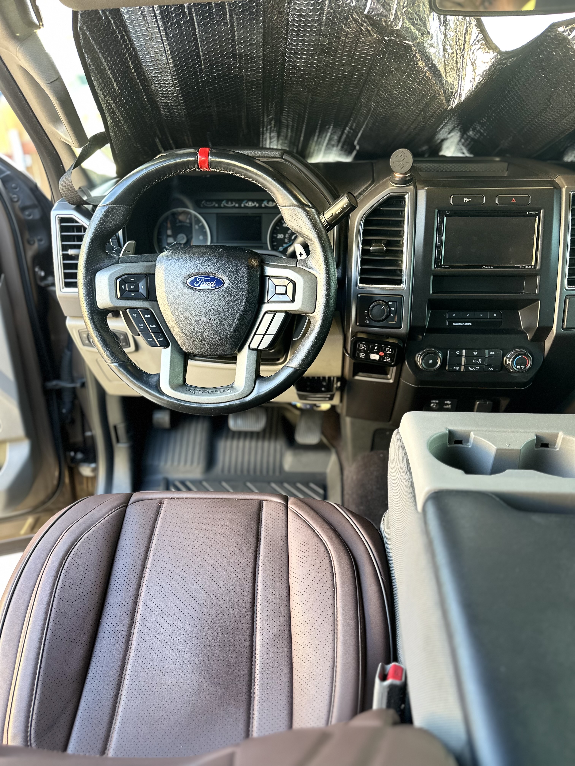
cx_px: 288
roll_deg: +0.6
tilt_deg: -28.5
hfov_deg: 56.8
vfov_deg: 71.6
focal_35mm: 24
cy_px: 383
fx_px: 532
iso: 250
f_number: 1.78
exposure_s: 1/71
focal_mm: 6.86
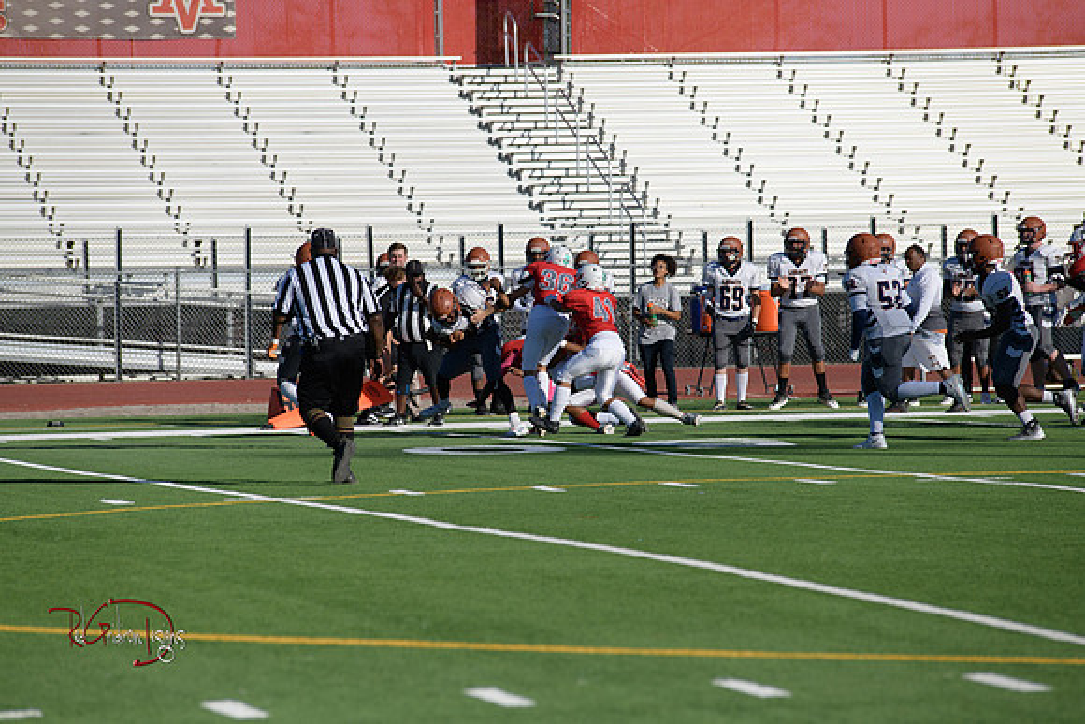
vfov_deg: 6.9
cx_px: 542
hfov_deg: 10.3
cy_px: 362
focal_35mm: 200
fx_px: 6029
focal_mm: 200
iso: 450
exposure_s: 1/8000
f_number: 5
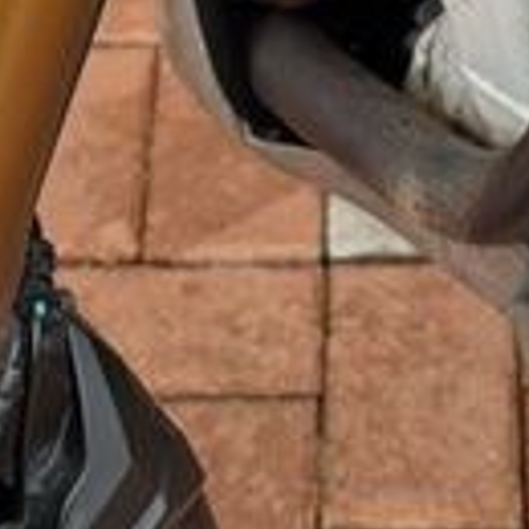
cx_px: 220
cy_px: -374
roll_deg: +3.3
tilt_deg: -25.8
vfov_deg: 8.1
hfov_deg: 8.4
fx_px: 3614
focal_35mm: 209
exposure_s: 1/1264
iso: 80
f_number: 1.78
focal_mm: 6.76
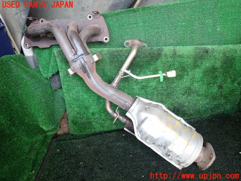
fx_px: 174
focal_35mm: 25
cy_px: 90
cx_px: 120
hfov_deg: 69.4
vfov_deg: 54.9
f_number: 2
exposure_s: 1/100
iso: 100
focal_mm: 4.5
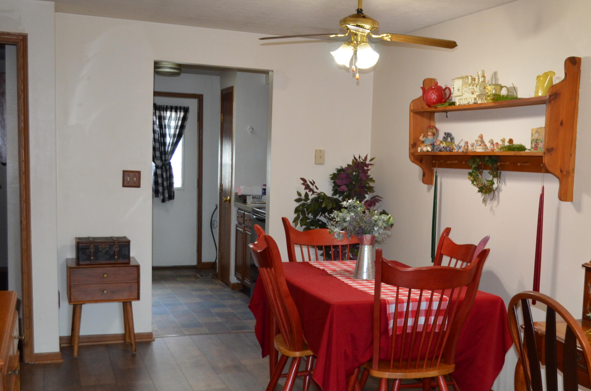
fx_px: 770
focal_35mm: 47
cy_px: 239
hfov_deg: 41.3
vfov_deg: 28.4
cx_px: 403
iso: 800
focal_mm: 22
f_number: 3.8
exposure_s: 1/60
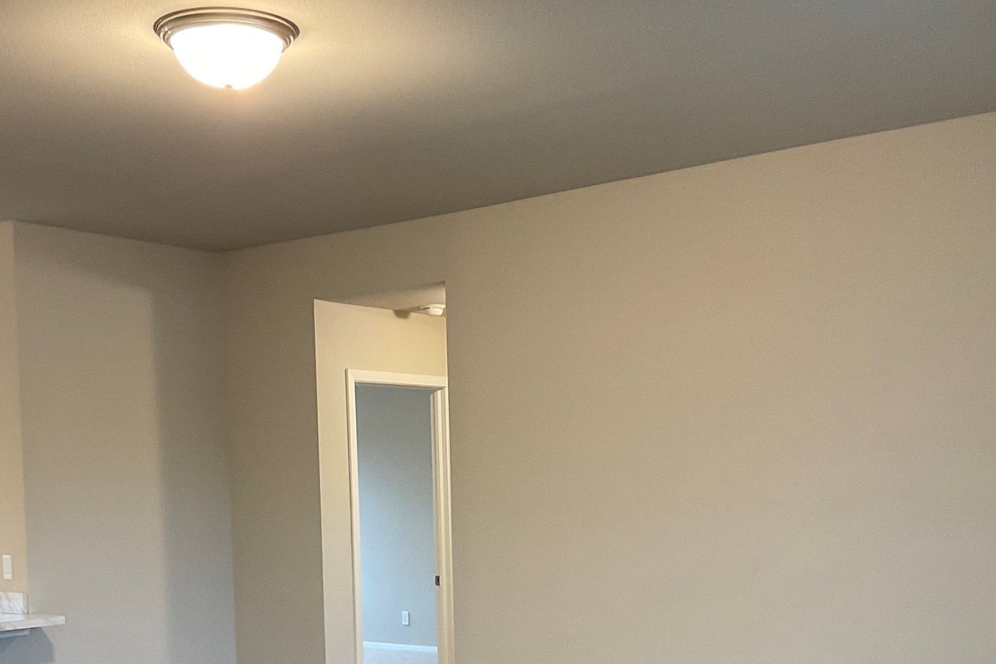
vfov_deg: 25.7
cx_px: 486
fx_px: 1411
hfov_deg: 38.9
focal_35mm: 51
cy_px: 596
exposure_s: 1/60
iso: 100
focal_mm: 3
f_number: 1.8
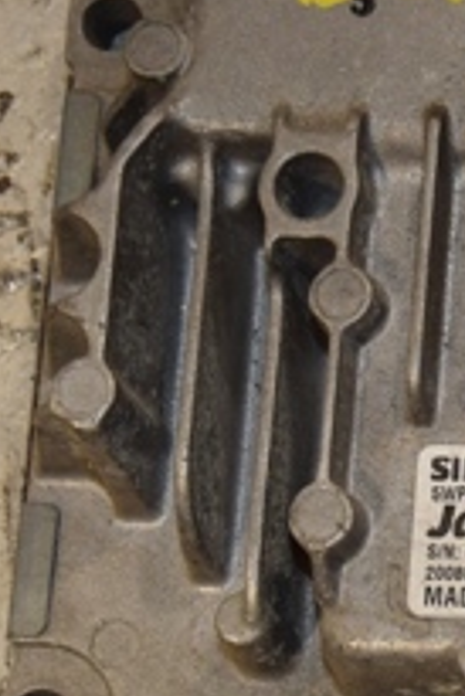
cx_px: 787
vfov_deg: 8.8
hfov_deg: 5.8
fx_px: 4526
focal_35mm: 234
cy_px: 441
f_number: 8
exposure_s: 1/200
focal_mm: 50
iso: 800
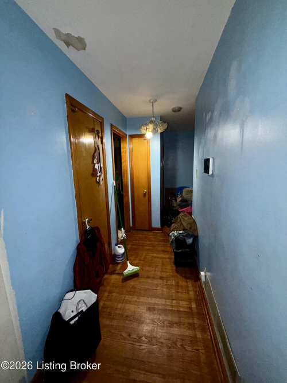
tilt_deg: -9.2
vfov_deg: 102.1
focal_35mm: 14
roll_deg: +2.1
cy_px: 192
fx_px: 155
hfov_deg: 85.7
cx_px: 144
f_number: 2.2
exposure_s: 1/60
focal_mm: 2.22
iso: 200
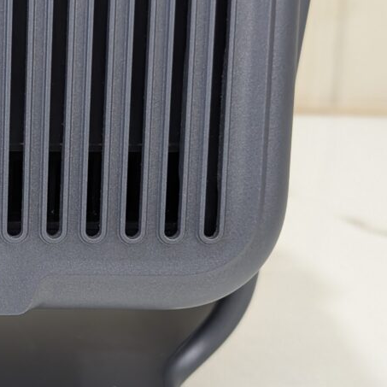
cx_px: -36
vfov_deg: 17.7
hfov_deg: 17.2
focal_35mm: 98
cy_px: 245
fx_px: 1240
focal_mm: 6.9
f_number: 1.68
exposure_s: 1/103
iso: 574
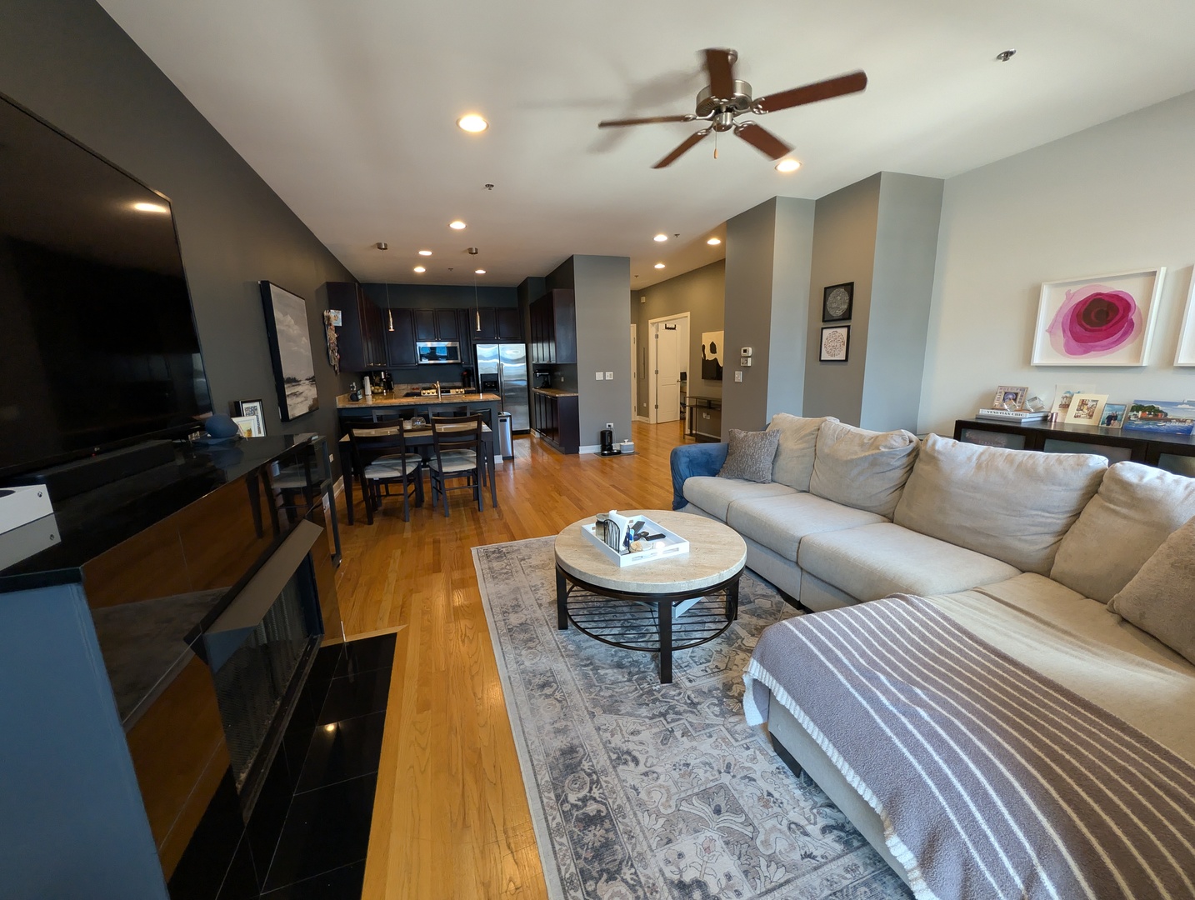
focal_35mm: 12
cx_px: 598
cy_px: 450
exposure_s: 1/120
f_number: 1.7
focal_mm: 2.02
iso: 290
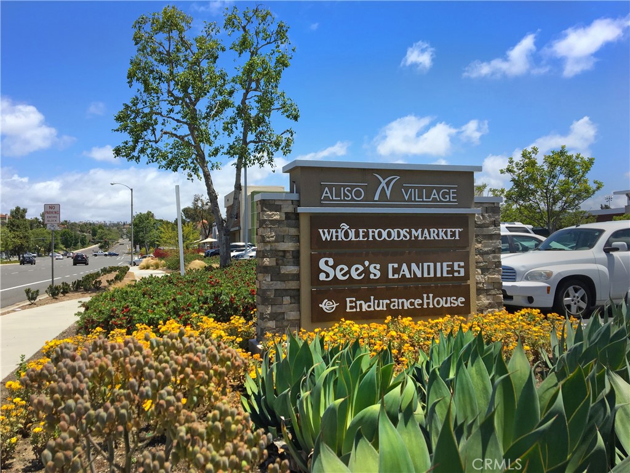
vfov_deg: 48.2
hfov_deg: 61.7
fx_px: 528
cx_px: 315
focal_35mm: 29
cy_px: 236
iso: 25
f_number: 2.2
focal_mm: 4.15
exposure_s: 1/1709
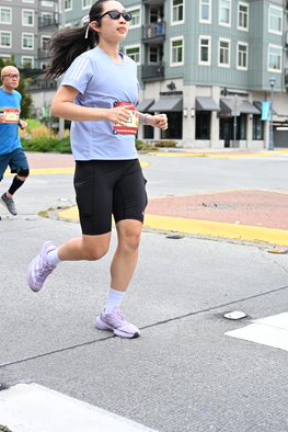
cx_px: 97
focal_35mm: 60
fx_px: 719
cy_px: 154
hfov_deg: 22.6
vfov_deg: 33.2
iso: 1600
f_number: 4
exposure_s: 1/800
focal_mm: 43
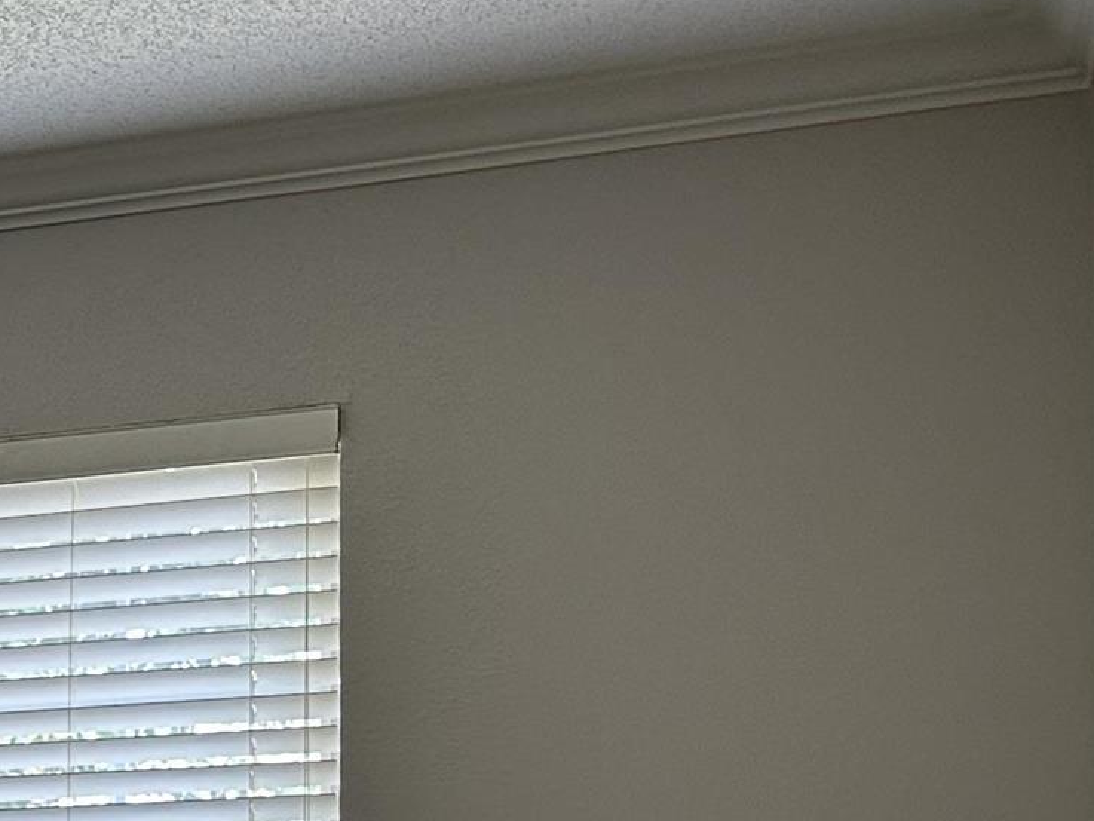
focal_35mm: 100
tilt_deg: +2.3
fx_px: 3161
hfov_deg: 15.6
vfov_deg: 14.2
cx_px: -1097
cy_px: 1059
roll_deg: -0.8
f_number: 1.78
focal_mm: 6.86
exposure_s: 1/120
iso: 100
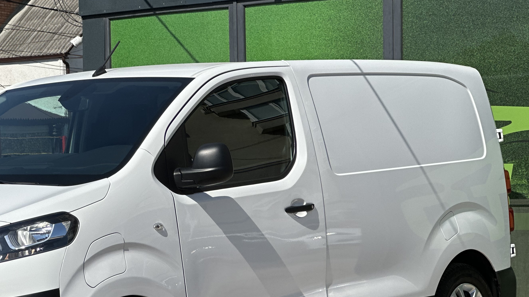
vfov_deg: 9.4
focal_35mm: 128
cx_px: 147
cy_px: 249
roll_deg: +0.8
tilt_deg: -1.3
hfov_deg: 16.7
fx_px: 1795
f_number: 2.8
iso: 32
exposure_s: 1/1085
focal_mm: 9
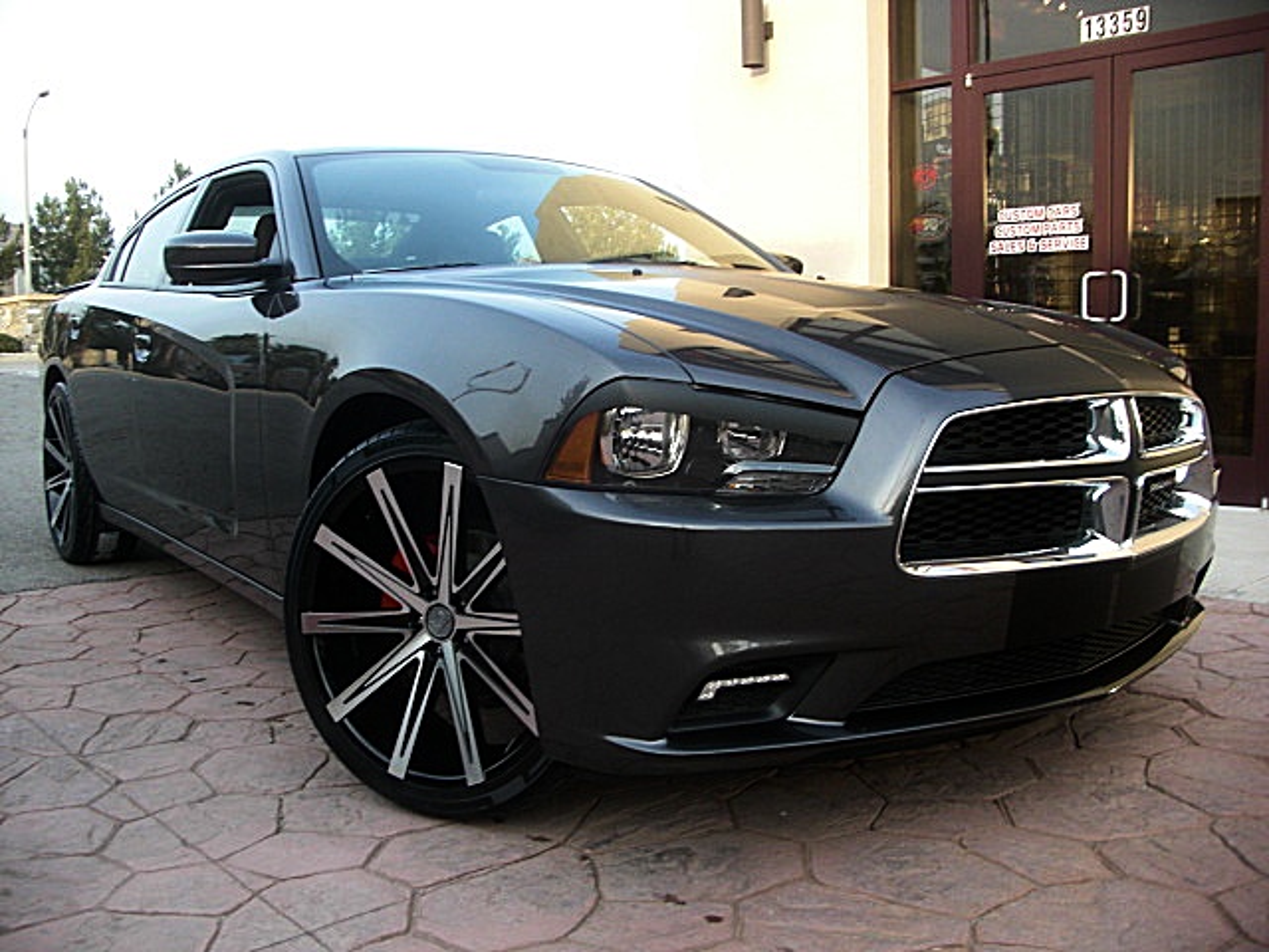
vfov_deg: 39.7
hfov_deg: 51.4
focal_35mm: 36
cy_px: 476
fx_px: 1320
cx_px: 634
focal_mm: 6.3
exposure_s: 1/100
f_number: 2.8
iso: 100
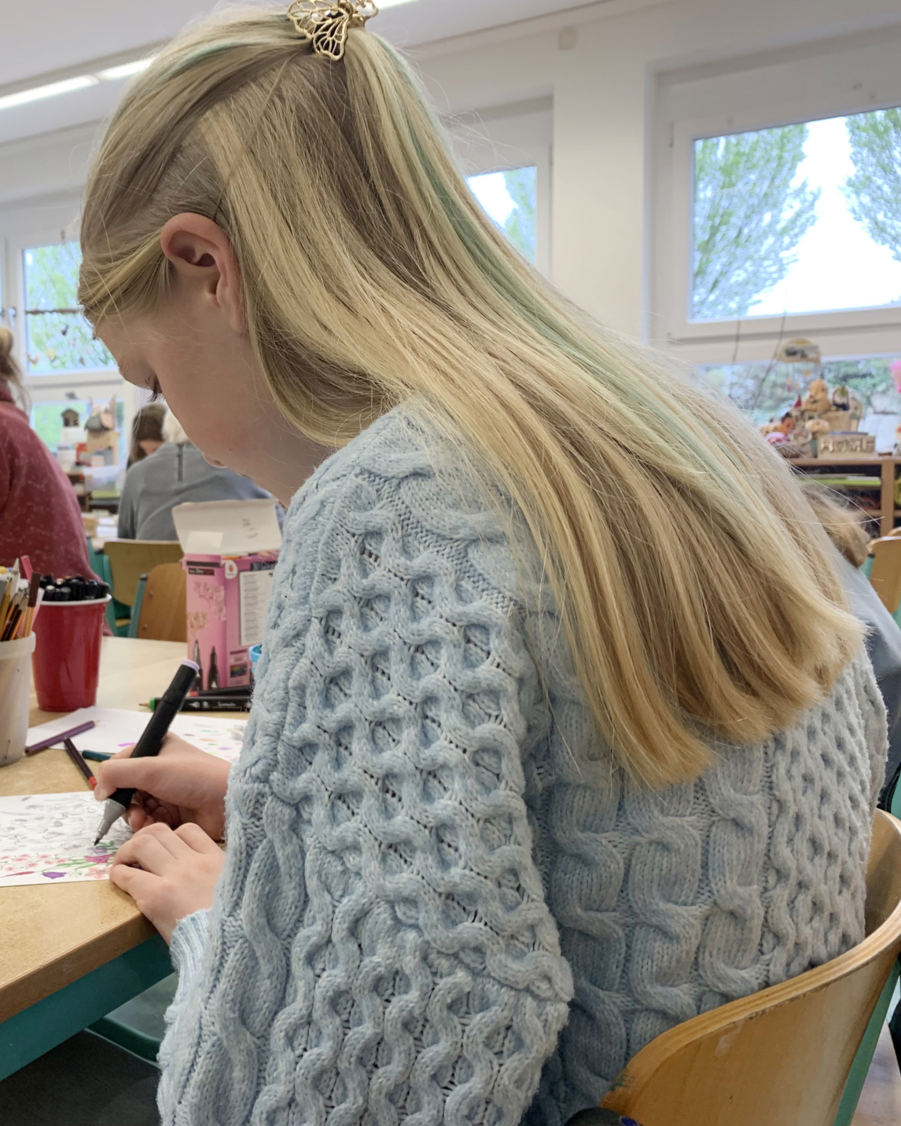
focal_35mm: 34
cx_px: 243
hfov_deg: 42.2
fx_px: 1134
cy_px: 561
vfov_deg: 52.9
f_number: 1.8
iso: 100
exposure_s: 1/91
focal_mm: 4.25
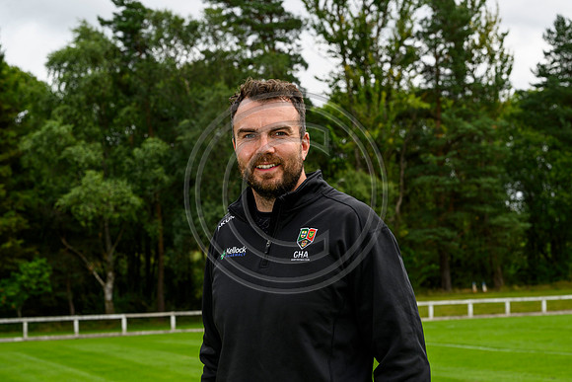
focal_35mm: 70
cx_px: 286
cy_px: 191
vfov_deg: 19.5
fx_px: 1112
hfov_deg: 28.8
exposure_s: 1/160
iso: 125
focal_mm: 70
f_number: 8
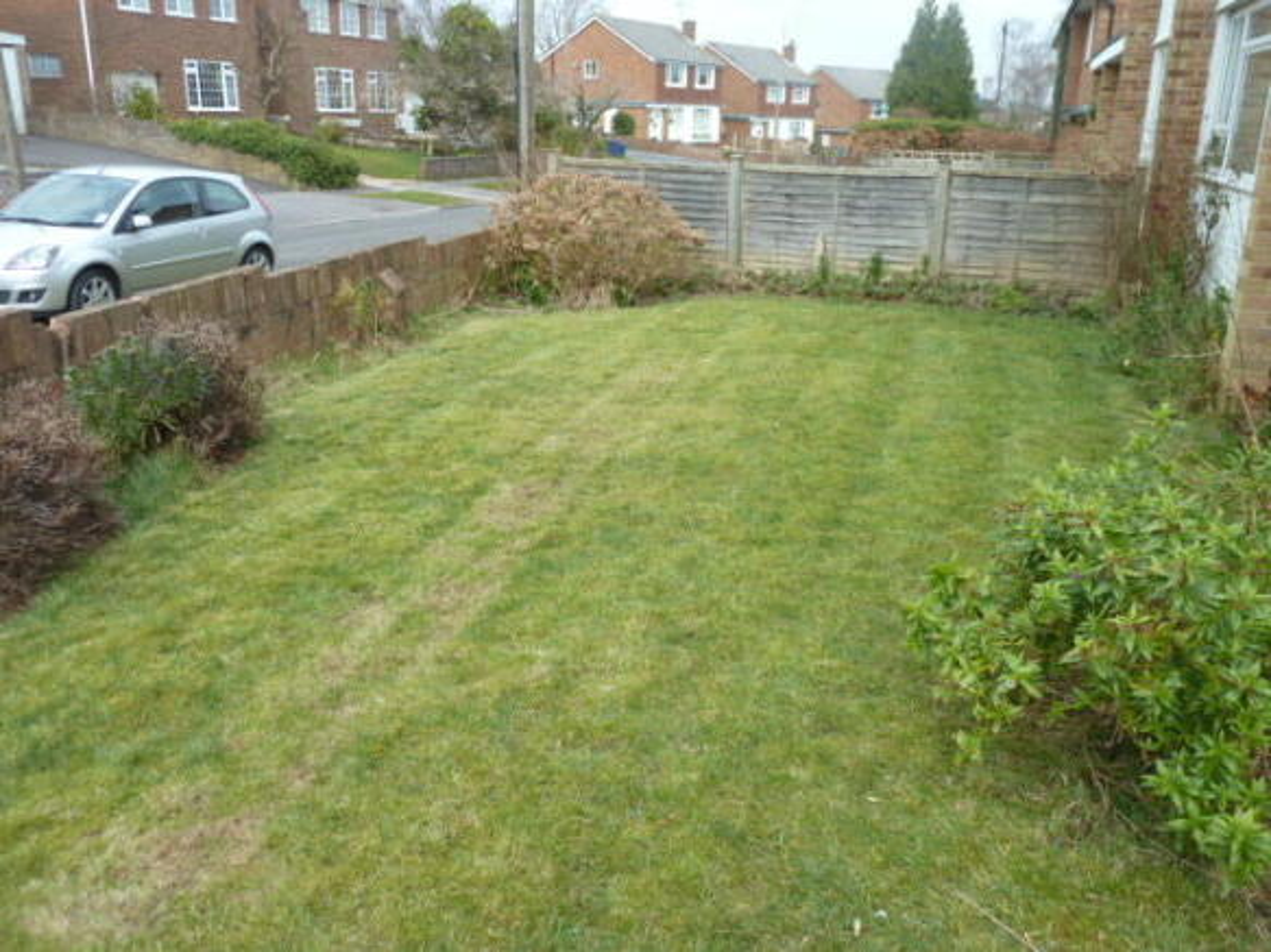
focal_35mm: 29
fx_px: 1065
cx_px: 636
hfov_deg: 61.7
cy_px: 476
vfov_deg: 48.2
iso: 80
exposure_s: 1/160
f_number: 4
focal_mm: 4.7
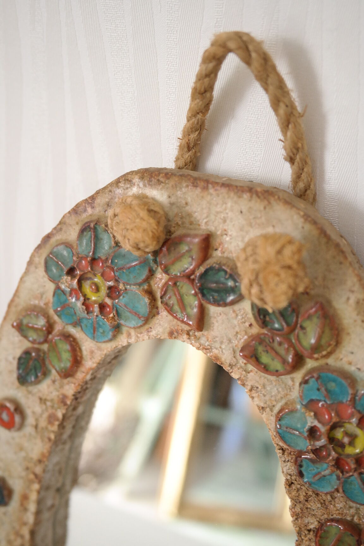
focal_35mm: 40
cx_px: 182
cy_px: 273
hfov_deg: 33.4
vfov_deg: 48.5
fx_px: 607
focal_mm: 26
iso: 1600
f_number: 5.6
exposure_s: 1/40
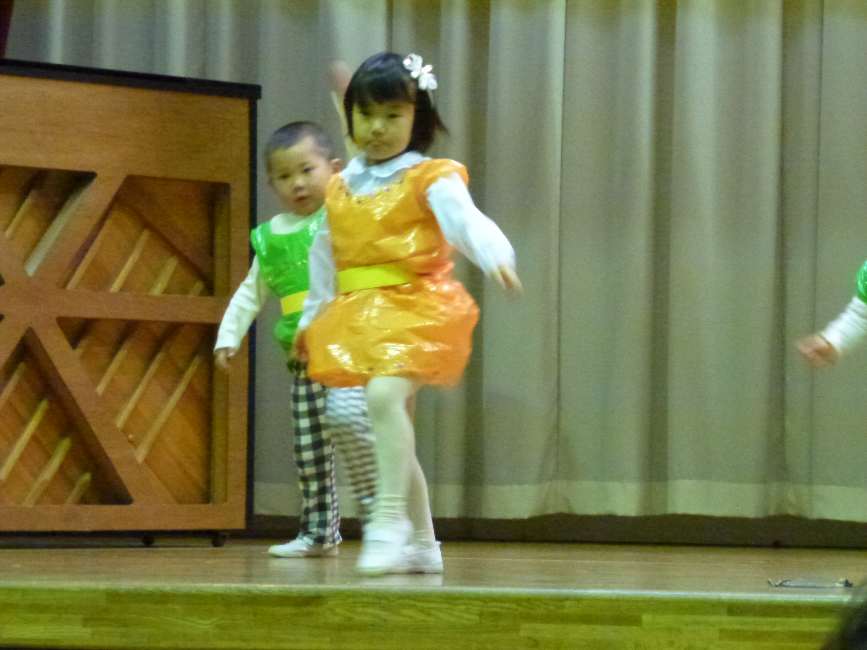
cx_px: 434
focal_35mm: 142
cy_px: 325
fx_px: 3557
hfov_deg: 13.9
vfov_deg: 10.4
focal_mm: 25.5
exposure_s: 1/25
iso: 1600
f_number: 5.3
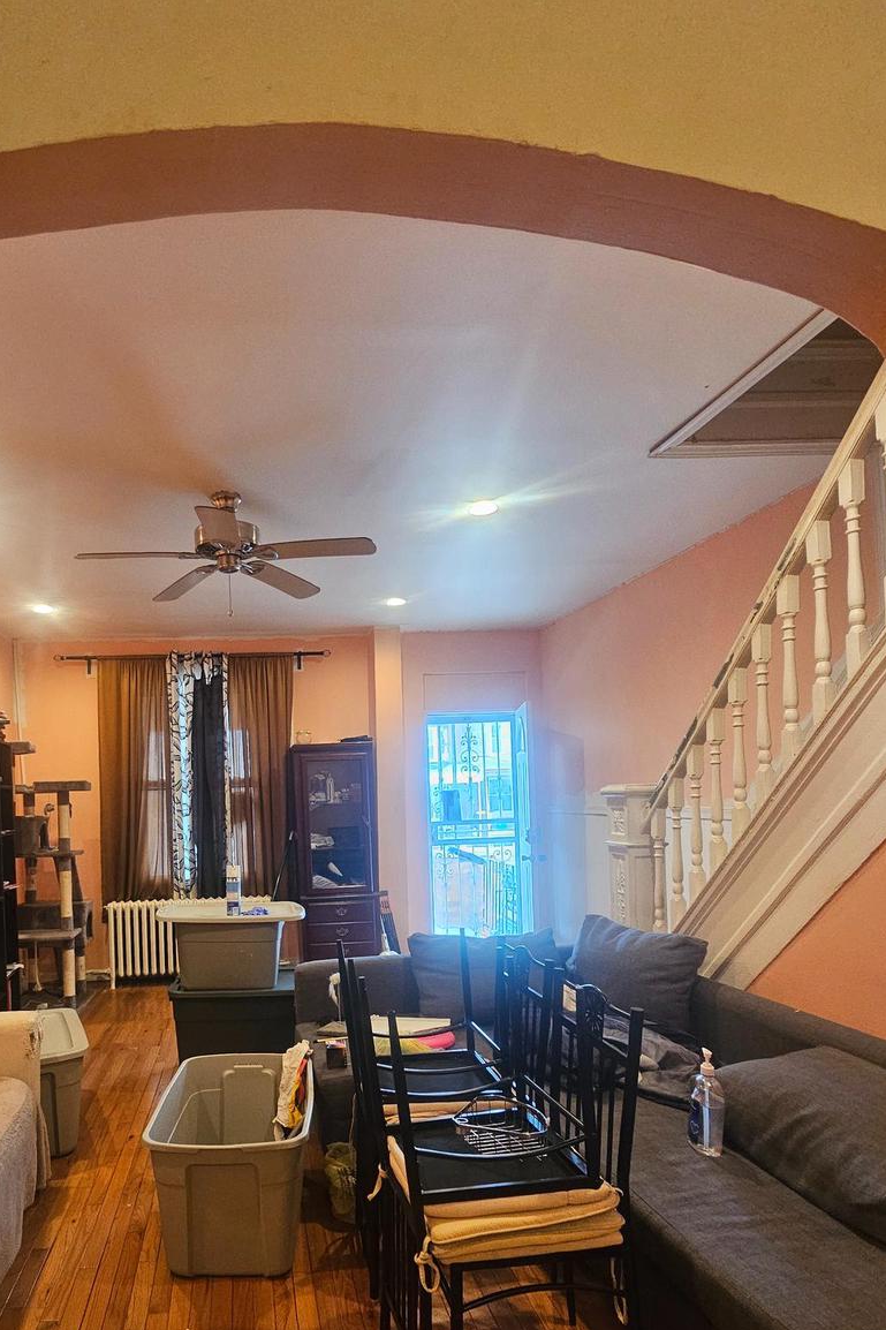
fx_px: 665
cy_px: 791
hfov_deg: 65.4
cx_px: 289
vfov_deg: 89.0
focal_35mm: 18
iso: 400
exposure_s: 1/60
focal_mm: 2.2
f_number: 2.2
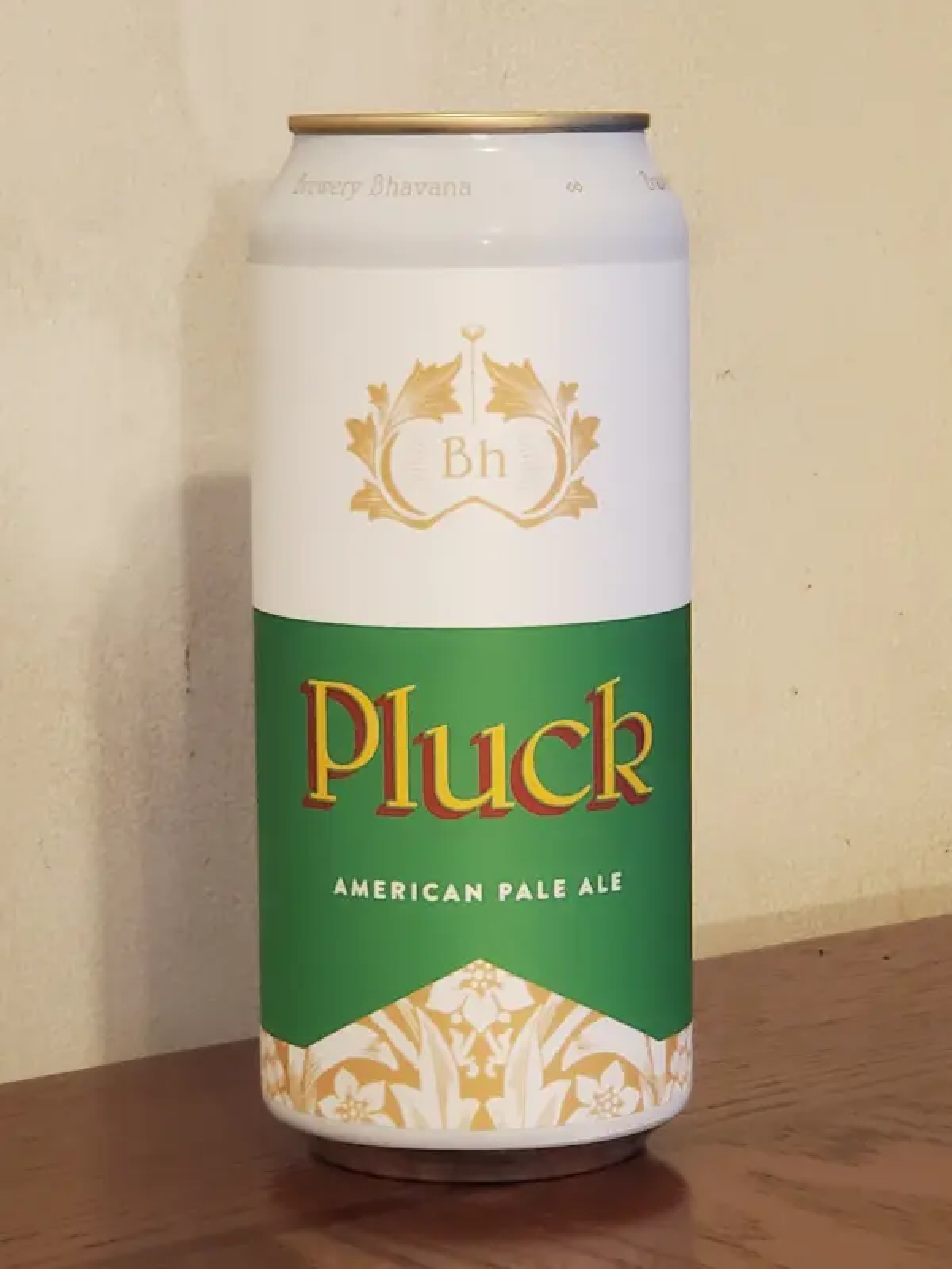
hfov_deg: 28.0
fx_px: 1907
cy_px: 634
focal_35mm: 52
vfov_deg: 36.8
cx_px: 476
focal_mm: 6
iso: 400
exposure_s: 1/15
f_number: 2.4
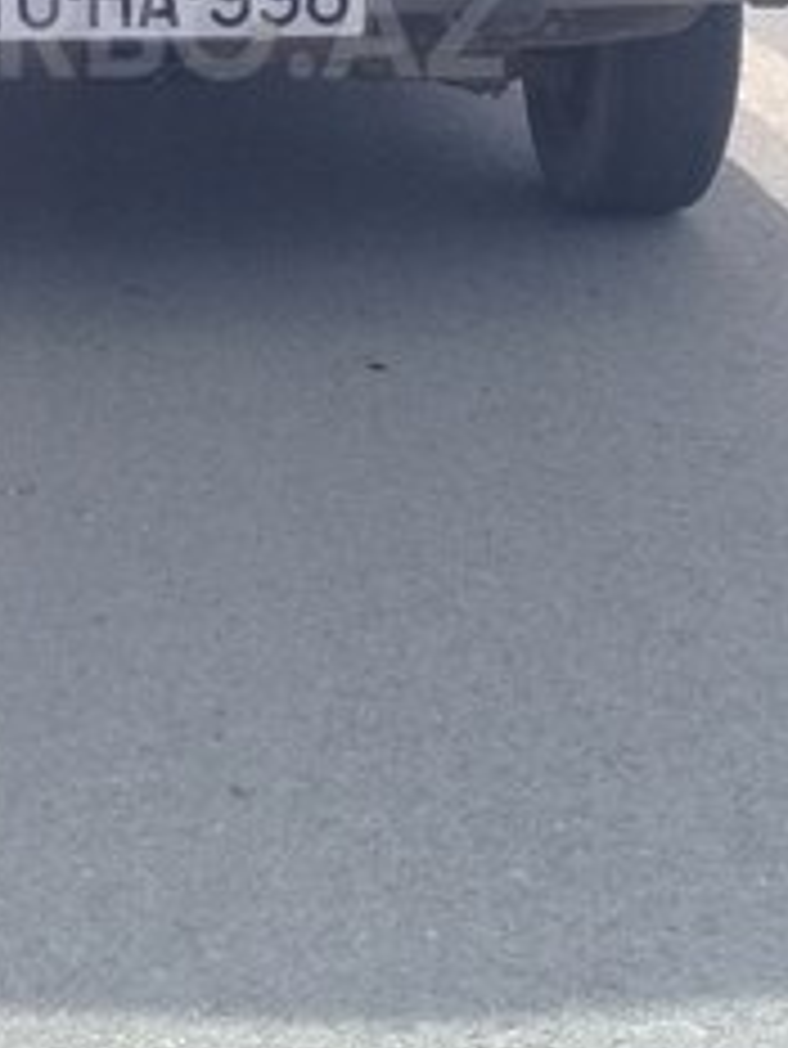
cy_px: 27
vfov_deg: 27.8
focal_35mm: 66
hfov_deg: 22.0
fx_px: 2001
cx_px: 158
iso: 50
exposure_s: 1/1048
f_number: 2.2
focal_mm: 3.3
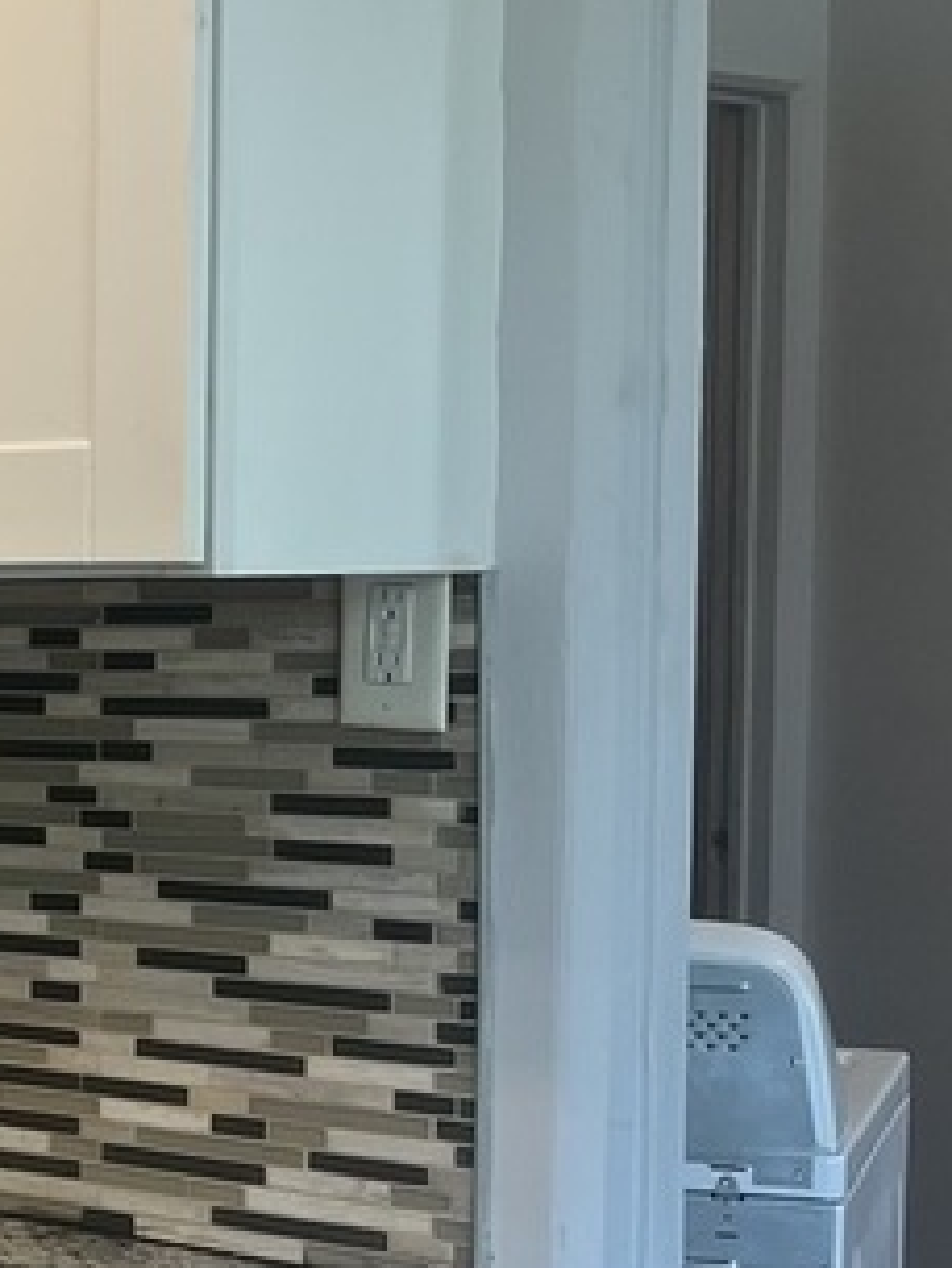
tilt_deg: -5.8
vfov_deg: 21.2
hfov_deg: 14.7
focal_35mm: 92
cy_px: 890
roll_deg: +0.9
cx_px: -582
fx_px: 3371
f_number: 1.6
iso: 100
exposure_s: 1/120
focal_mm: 5.1
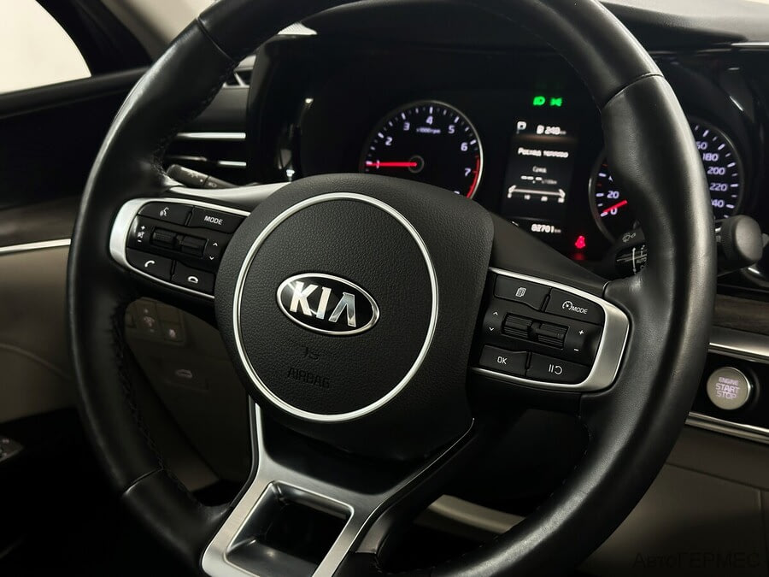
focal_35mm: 48
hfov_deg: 39.7
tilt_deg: -16.9
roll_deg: +0.8
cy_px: 288
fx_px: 1066
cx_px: 384
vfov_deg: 30.3
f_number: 1.78
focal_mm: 6.86
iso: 250
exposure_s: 1/50
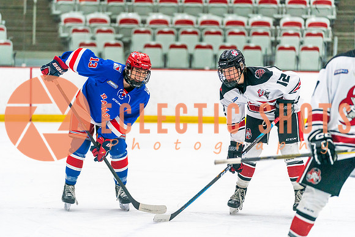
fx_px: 1494
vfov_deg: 9.1
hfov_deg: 13.5
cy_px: 118
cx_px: 157
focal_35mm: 151
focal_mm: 136
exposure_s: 1/1000
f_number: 2.8
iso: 3200
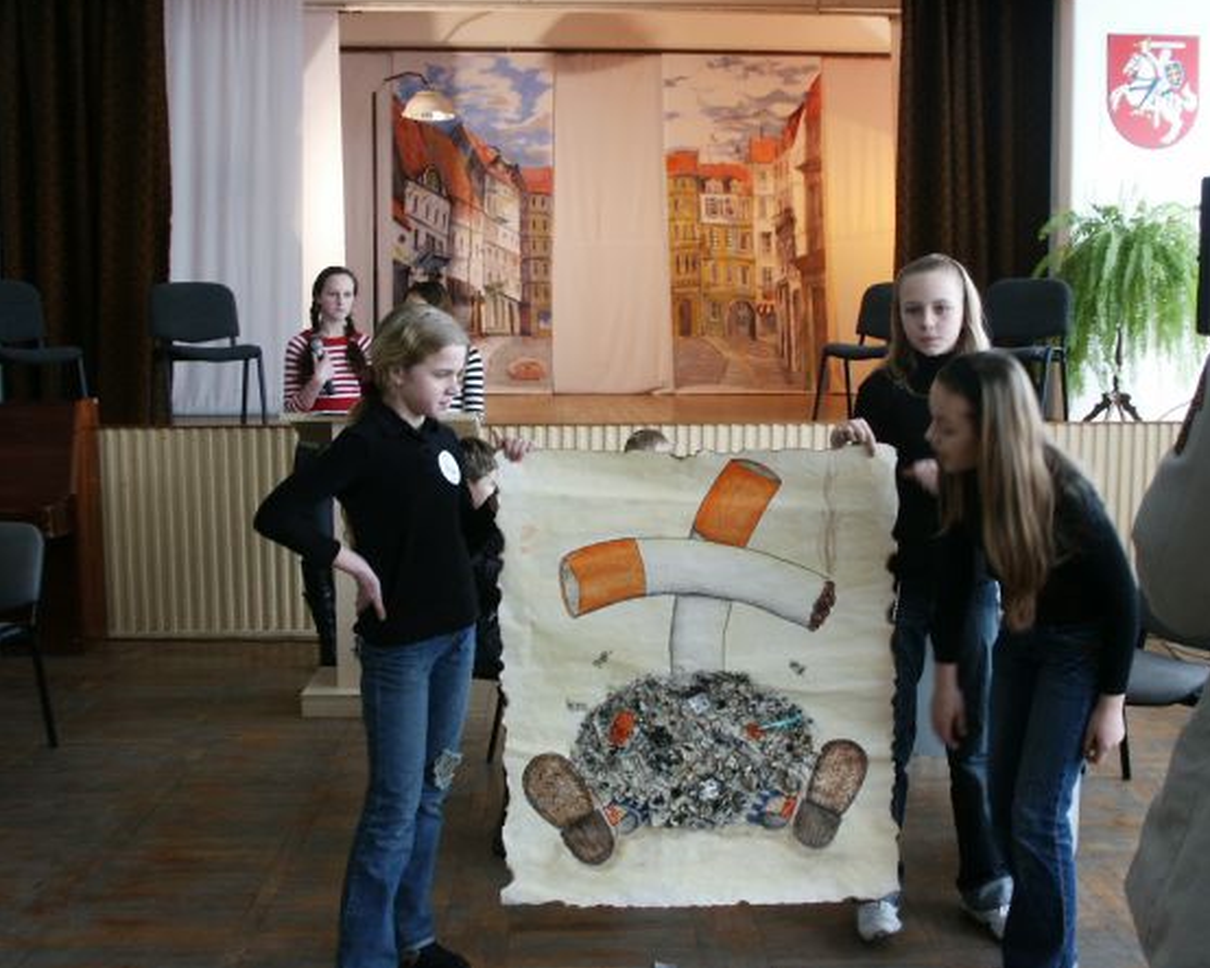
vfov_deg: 40.1
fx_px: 1325
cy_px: 479
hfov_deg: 49.0
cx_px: 653
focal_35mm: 37
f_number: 3
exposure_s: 1/45
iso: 125
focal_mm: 7.18
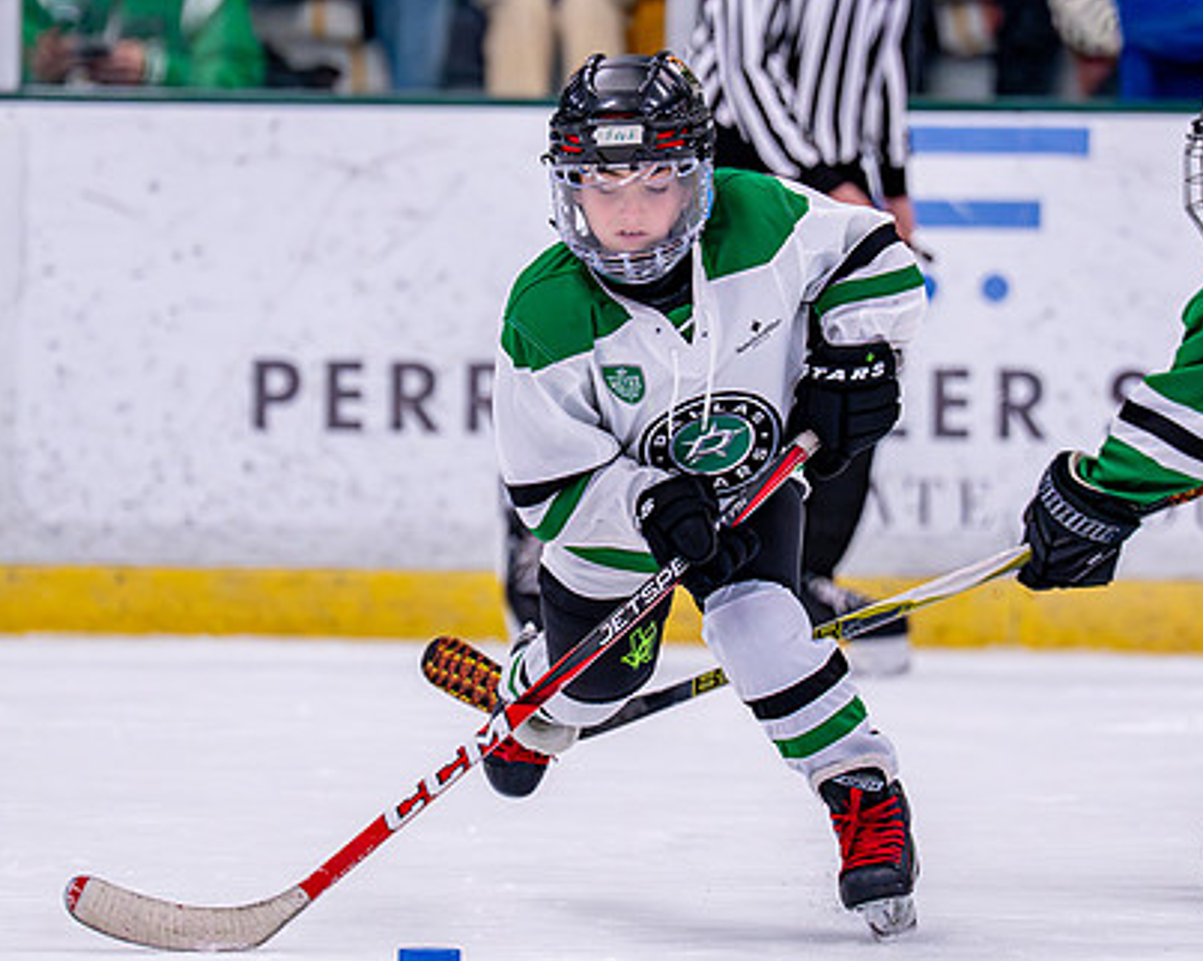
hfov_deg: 4.8
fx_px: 14413
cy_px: 461
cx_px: 552
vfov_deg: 3.8
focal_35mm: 405
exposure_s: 1/1250
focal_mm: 175
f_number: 2.8
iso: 2500
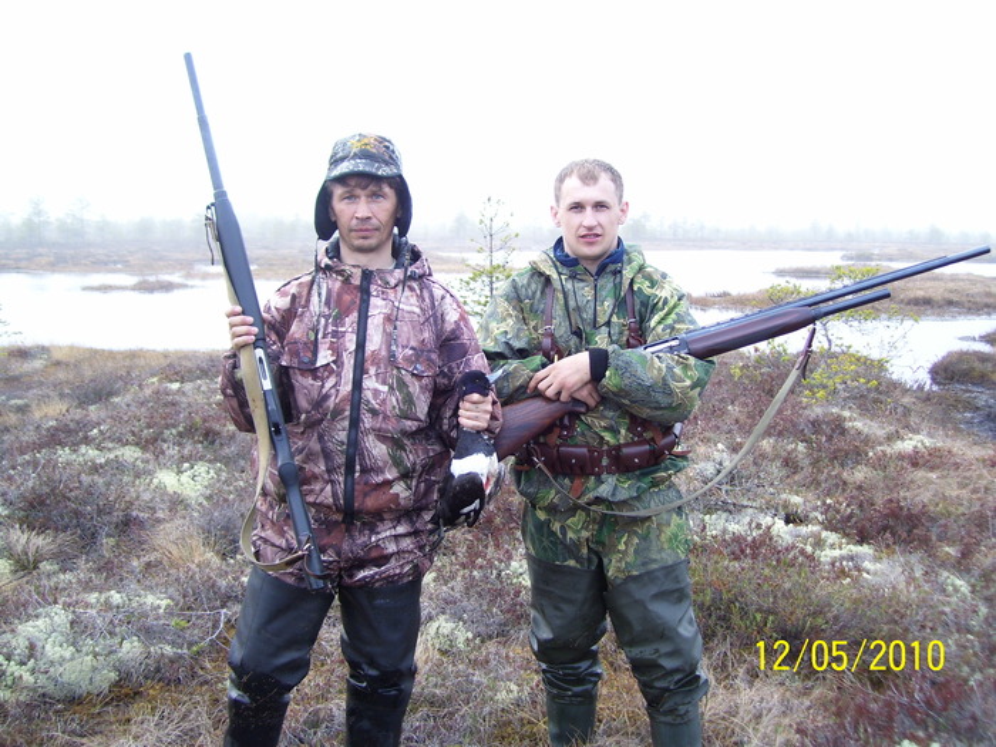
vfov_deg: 38.7
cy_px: 374
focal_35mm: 37
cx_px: 498
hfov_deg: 50.1
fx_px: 1065
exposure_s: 1/90
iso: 80
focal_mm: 6
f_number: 2.7
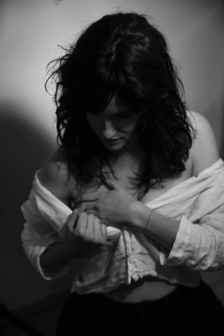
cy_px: 168
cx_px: 112
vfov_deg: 39.6
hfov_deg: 27.0
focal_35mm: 50
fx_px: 467
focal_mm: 50
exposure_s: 1/125
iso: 250
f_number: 2.8
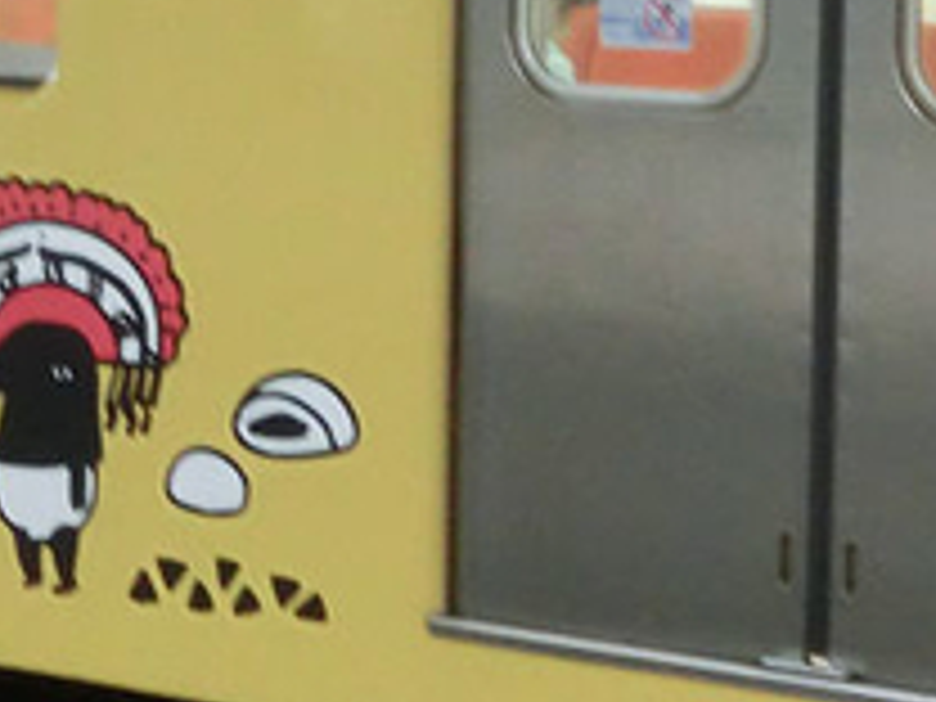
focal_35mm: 169
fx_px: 4570
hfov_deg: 11.5
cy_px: 310
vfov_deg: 8.8
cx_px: -99
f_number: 3.4
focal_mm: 7.9
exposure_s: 1/40
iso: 800
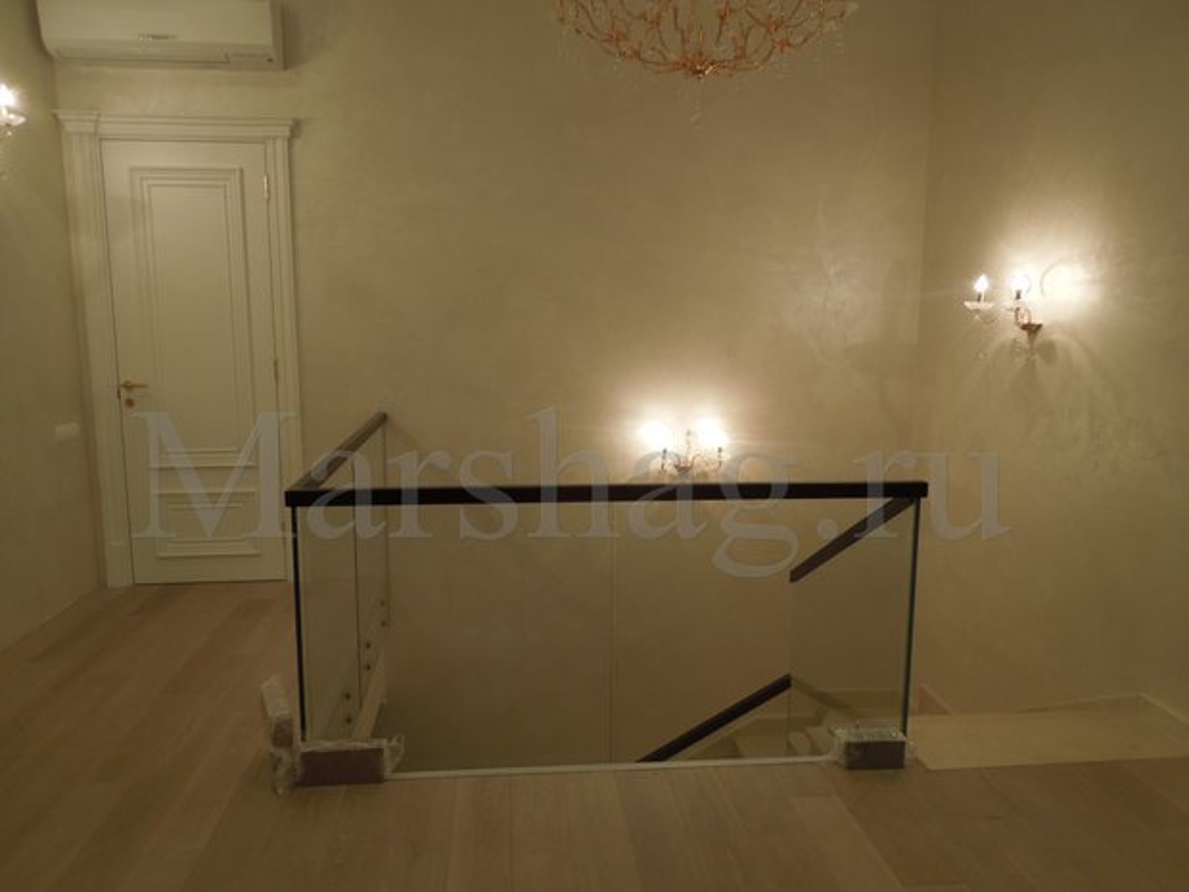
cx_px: 594
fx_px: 859
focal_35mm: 25
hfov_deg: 69.4
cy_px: 446
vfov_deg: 54.9
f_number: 3.3
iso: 110
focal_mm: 4.5
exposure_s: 1/30
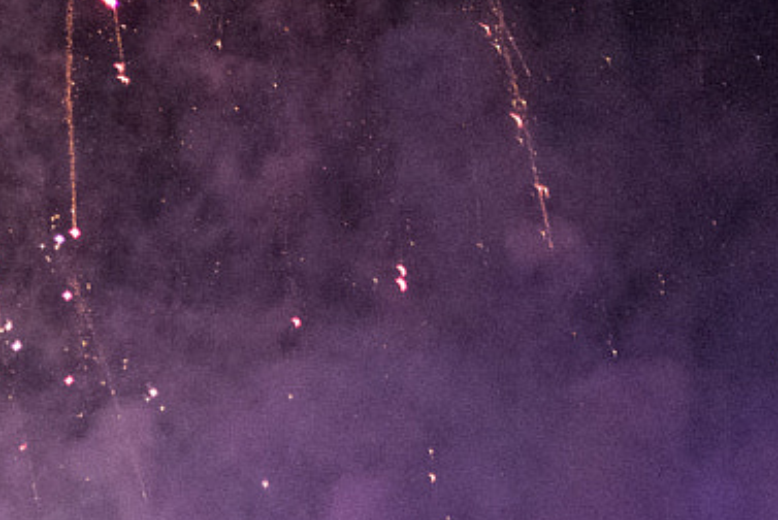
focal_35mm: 212
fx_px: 4585
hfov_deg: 9.2
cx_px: -669
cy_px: 972
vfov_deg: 6.3
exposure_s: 1/250
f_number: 2
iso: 5000
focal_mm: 50
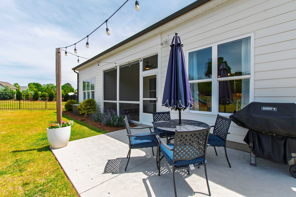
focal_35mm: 15
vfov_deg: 77.3
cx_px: 148
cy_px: 98
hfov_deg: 100.4
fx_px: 123
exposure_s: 1/100
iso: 100
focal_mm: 10
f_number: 8
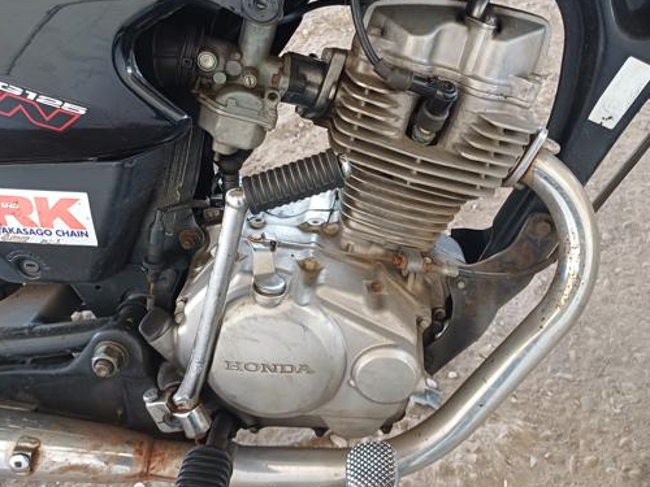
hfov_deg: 56.8
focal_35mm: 32
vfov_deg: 44.0
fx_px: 601
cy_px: 201
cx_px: 341
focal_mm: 4.65
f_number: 1.8
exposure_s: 1/50
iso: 250
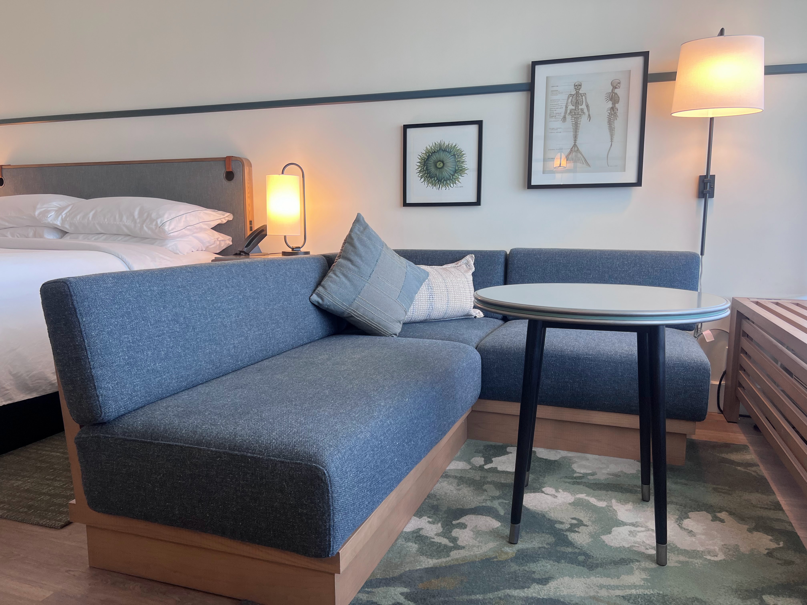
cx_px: 404
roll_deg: +0.2
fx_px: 606
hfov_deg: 67.3
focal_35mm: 26
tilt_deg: -6.4
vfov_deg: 53.1
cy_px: 302
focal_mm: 5.7
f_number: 1.5
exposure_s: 1/120
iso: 64
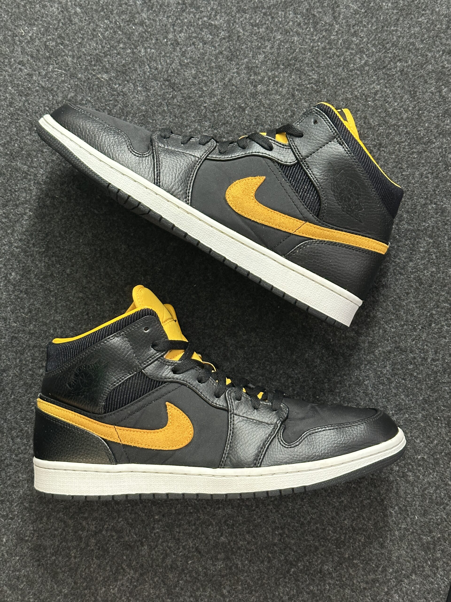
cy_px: 301
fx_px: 834
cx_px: 226
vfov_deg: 39.7
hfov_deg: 30.3
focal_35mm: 48
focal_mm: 6.86
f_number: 1.78
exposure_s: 1/34
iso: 400
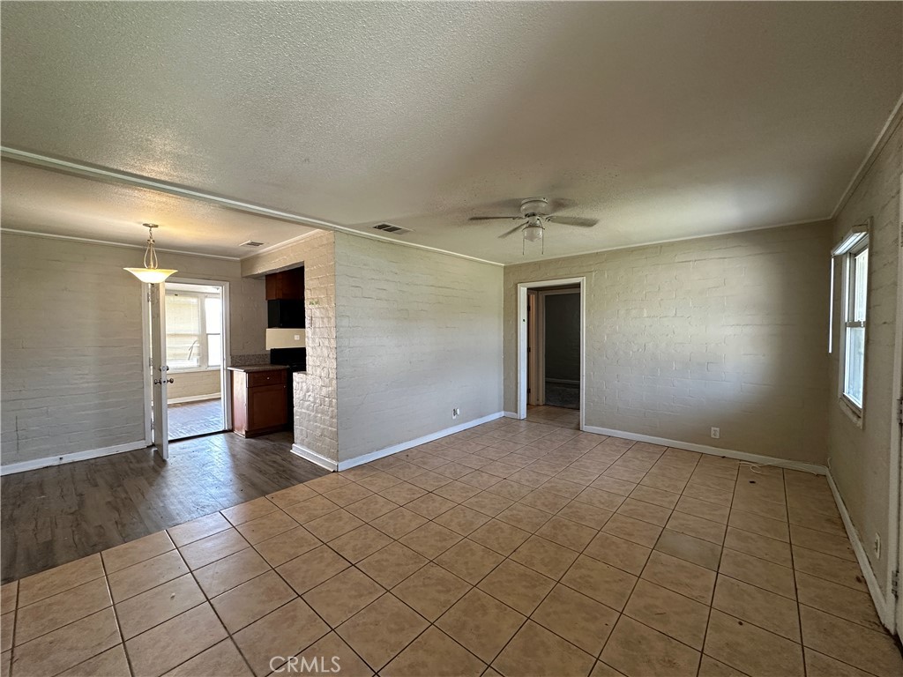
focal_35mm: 14
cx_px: 452
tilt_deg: -0.9
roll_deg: +0.3
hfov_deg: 102.1
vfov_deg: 85.7
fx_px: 365
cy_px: 338
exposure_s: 1/60
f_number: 2.2
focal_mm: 2.22
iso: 160
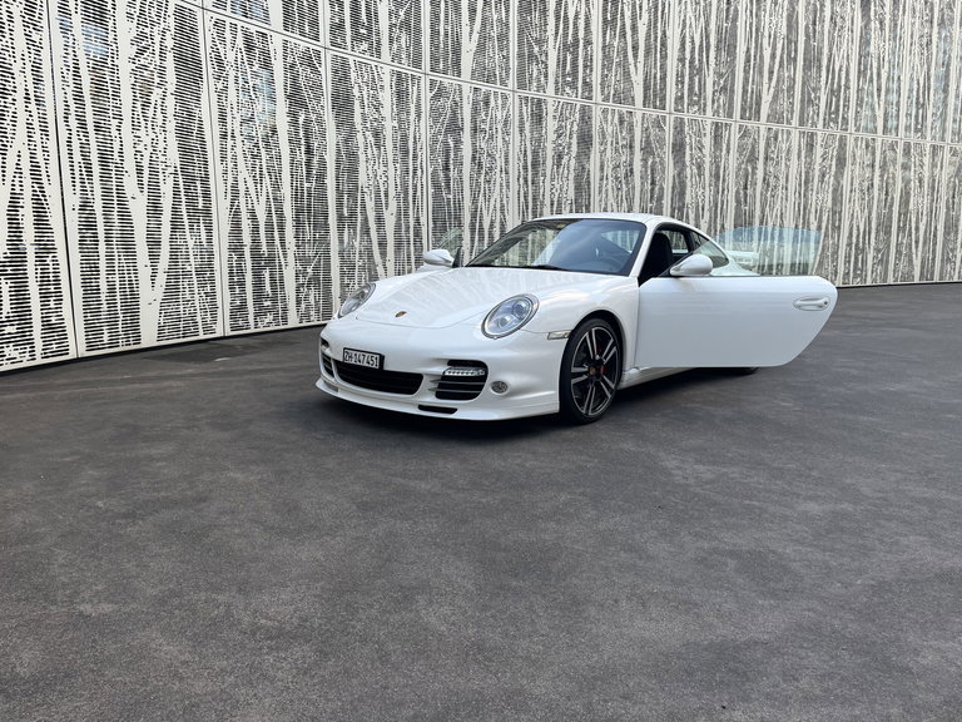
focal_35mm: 26
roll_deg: -0.9
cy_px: 361
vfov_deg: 53.1
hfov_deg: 67.3
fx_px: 723
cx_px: 481
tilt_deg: -9.4
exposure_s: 1/122
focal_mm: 5.1
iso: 40
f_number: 1.6
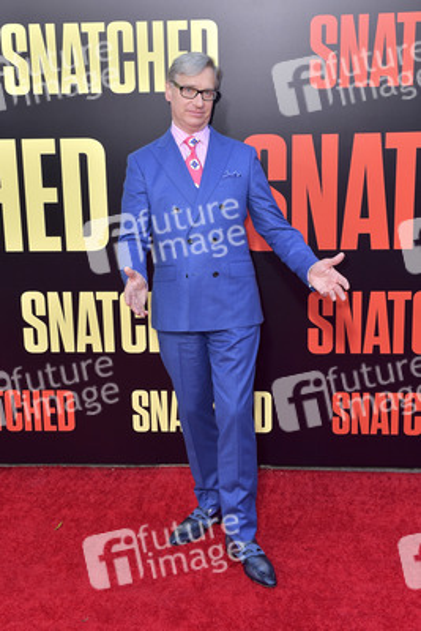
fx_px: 771
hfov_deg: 30.5
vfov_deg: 44.5
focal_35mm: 44
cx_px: 210
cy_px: 316
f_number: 6.3
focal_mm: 44
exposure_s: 1/320
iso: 500
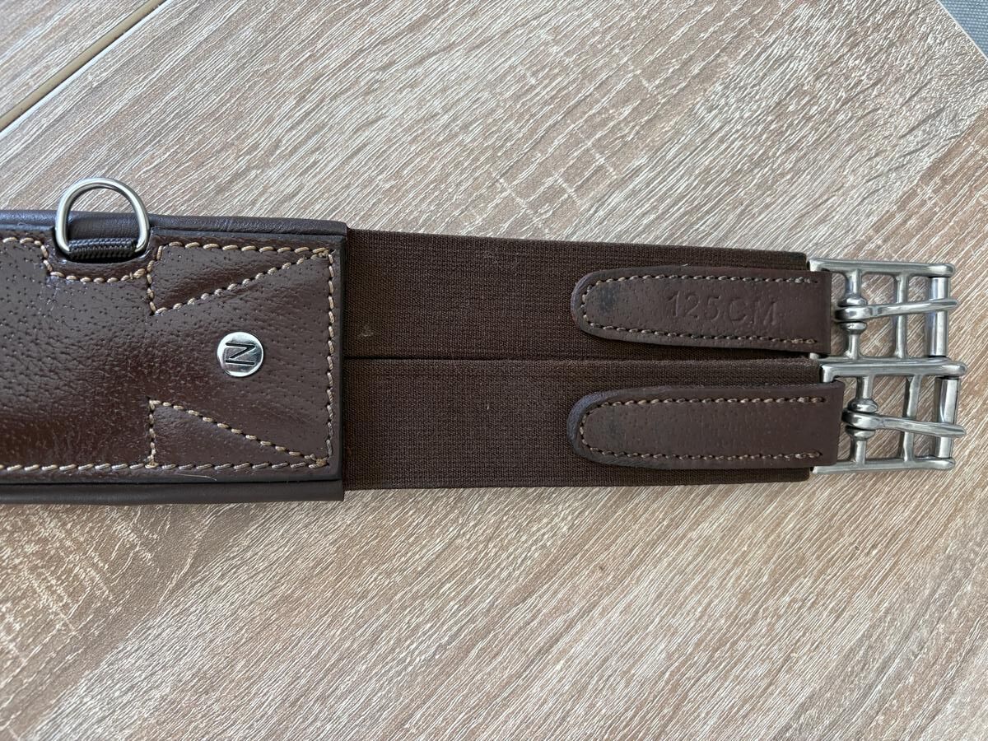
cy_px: 370
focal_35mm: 26
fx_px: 742
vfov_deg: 53.1
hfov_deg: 67.3
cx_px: 494
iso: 125
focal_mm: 5.96
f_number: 1.6
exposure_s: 1/60
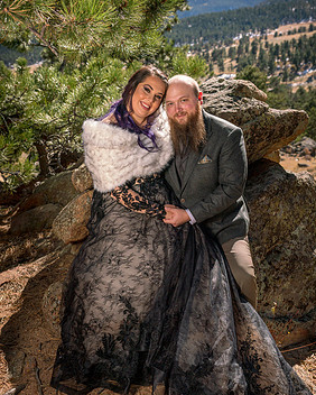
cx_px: 156
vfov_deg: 43.8
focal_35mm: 42
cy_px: 208
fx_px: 491
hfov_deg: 35.7
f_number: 4
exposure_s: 1/2000
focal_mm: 35
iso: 200
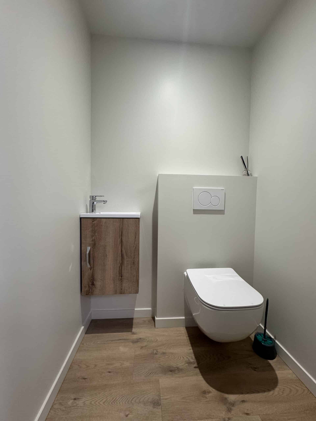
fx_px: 170
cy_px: 210
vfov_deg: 102.1
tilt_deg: -2.8
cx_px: 158
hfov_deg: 85.7
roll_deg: -0.6
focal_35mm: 14
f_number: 2.2
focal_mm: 2.22
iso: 200
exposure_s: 1/100
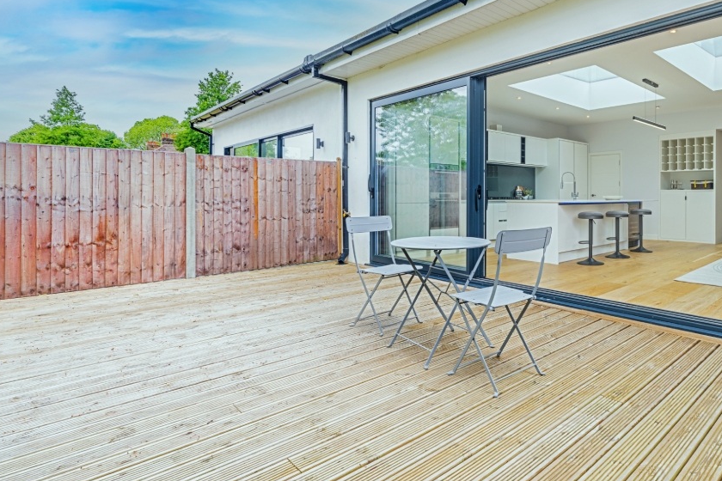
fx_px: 401
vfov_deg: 61.7
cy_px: 212
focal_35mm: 20
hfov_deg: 80.0
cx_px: 505
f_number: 13
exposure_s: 1/20
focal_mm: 14
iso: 100
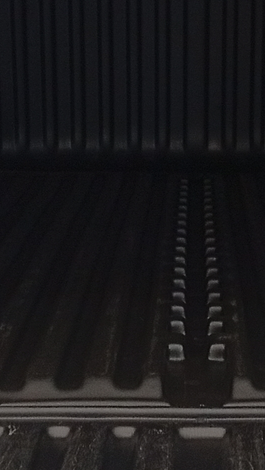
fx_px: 1586
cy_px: 196
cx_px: 211
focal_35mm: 127
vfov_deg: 16.9
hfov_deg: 9.5
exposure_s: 1/30
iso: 183
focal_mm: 3.98
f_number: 1.8
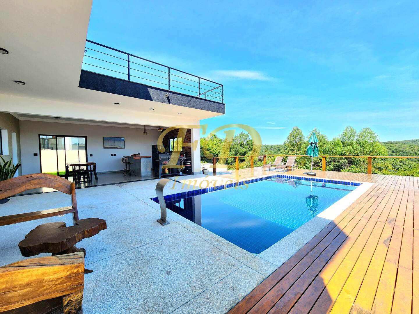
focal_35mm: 13
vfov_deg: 89.9
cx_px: 210
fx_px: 157
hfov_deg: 106.2
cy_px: 157
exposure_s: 1/345
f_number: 2.2
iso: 50
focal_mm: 2.2
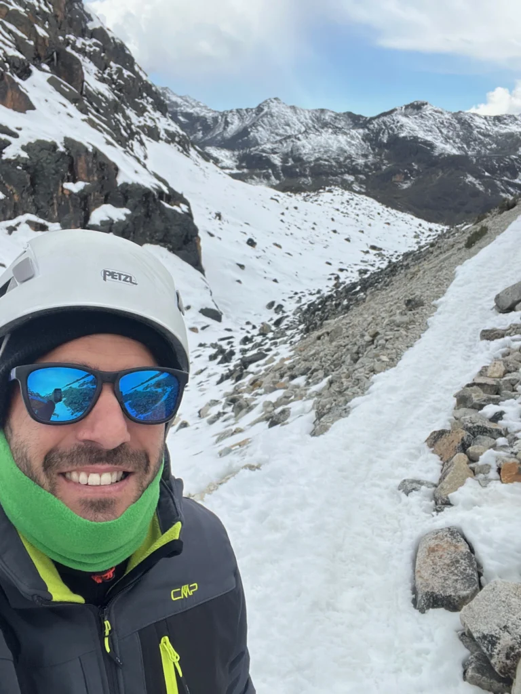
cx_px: 260
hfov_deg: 46.8
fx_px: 602
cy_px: 347
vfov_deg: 60.0
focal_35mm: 30
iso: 32
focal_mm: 2.71
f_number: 2.2
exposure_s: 1/557
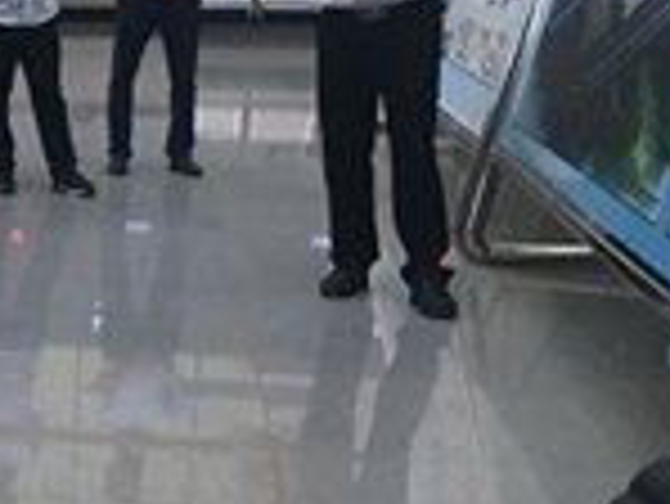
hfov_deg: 17.8
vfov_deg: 15.3
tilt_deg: -10.9
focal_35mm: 97
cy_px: 281
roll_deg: +0.3
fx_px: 1879
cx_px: -369
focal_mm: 4.15
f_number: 2.2
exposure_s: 1/33
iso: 40
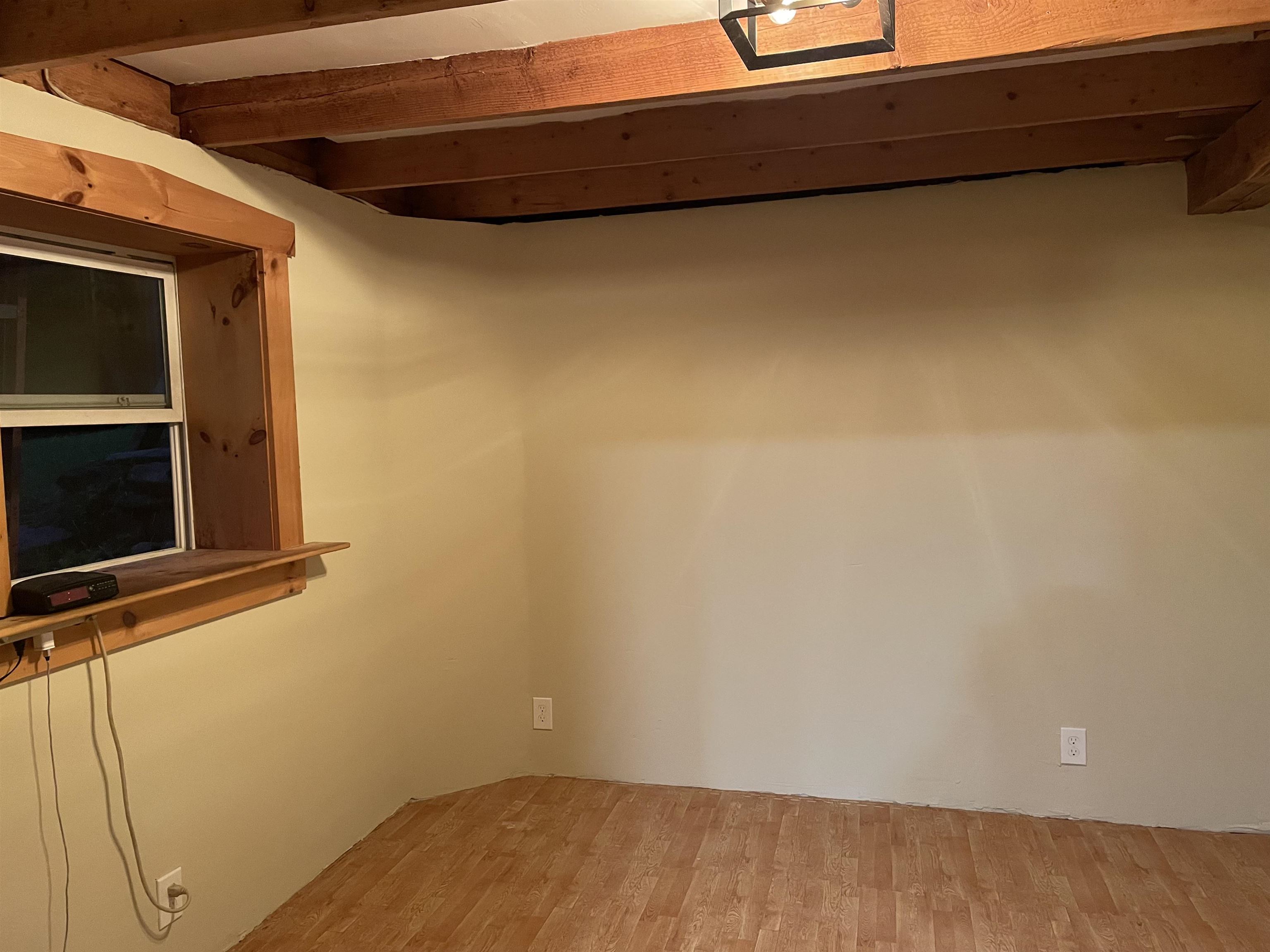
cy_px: 476
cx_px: 635
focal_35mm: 26
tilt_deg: -3.5
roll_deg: +1.7
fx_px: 954
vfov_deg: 53.1
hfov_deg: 67.3
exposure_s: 1/30
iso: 500
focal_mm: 4.2
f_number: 1.6
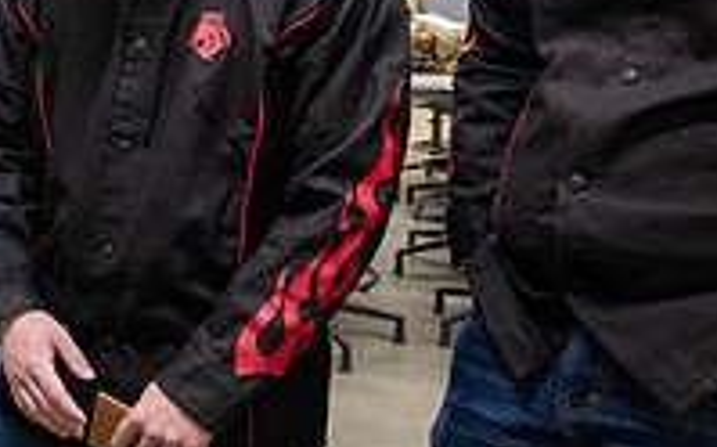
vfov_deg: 23.3
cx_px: -112
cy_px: 124
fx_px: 1074
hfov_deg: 31.7
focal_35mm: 55
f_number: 4
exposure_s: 1/200
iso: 2000
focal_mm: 18.5
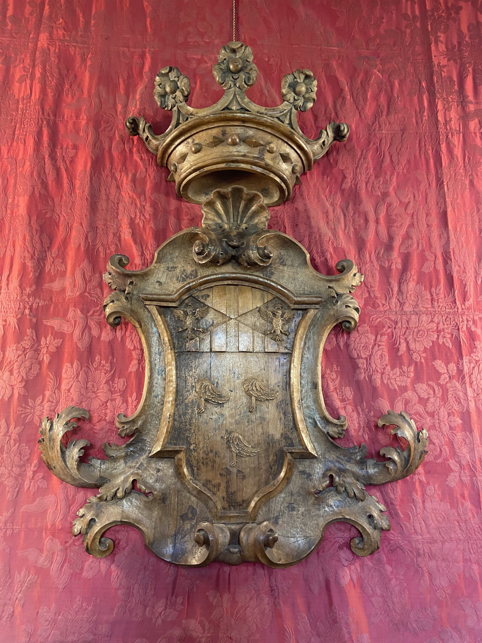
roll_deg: -0.5
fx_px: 483
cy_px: 322
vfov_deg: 67.3
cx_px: 241
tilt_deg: +14.7
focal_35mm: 26
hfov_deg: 53.1
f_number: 1.8
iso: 250
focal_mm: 4.25
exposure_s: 1/50
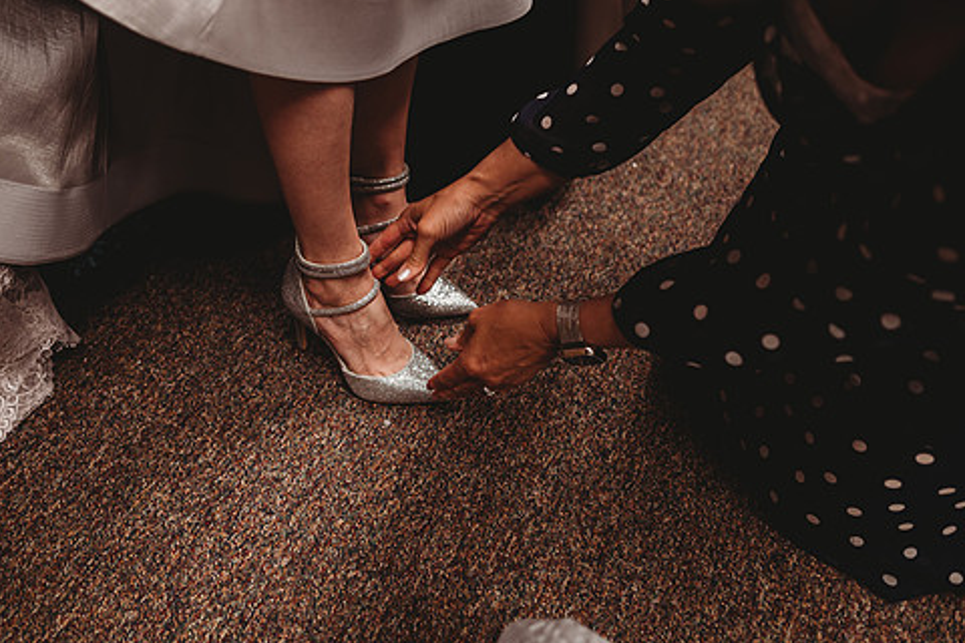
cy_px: 308
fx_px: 777
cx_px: 406
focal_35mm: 29
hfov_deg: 63.3
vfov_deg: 45.0
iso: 200
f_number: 2.2
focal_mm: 24
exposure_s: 1/125
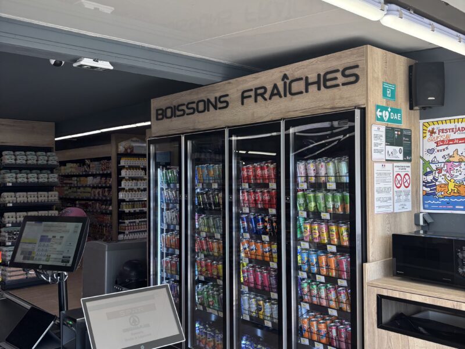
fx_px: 349
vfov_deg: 53.1
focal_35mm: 26
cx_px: 232
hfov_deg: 67.3
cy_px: 174
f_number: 1.6
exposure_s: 1/301
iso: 50
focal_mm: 5.96
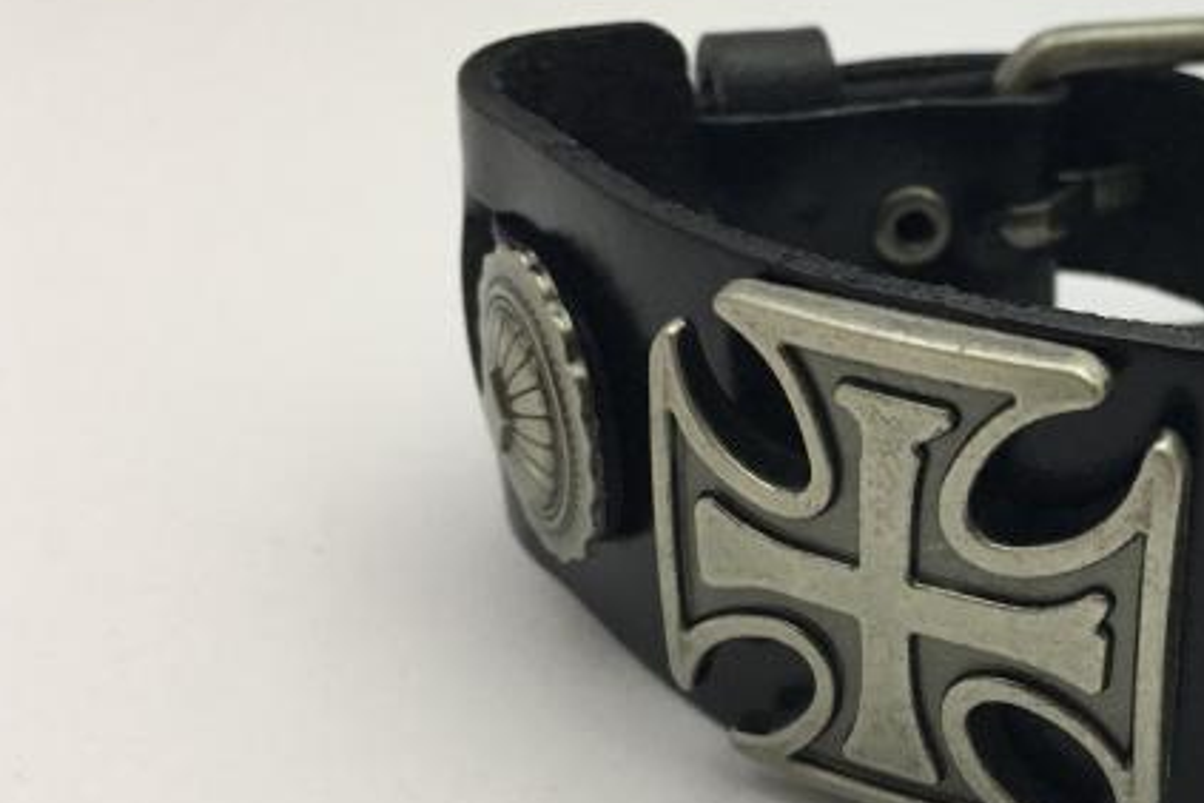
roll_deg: -2.7
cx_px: 1059
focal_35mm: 57
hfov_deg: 33.4
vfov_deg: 23.8
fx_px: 1906
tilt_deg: -27.3
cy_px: 402
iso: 160
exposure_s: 1/30
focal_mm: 4.15
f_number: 2.2
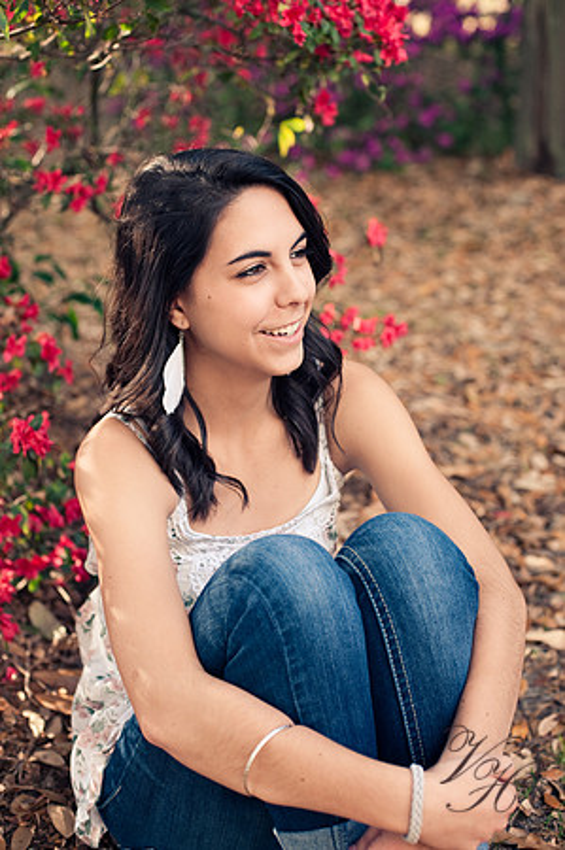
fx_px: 1180
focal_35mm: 50
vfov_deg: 39.6
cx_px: 282
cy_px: 425
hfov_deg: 26.9
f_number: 3.2
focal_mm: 50
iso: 200
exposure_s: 1/250
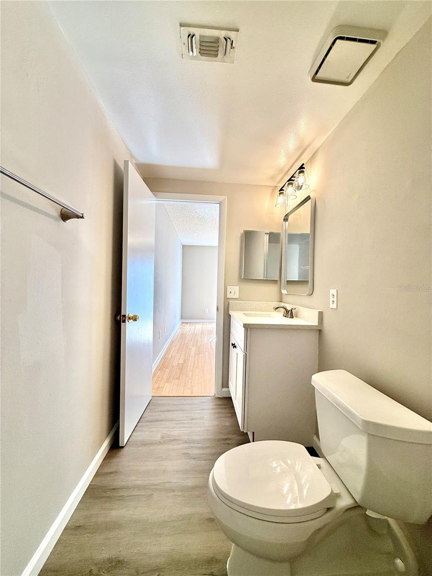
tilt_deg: +0.7
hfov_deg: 85.7
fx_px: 233
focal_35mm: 14
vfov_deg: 102.1
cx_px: 216
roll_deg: -1.4
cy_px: 288
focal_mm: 2.22
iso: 50
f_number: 2.2
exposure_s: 1/126
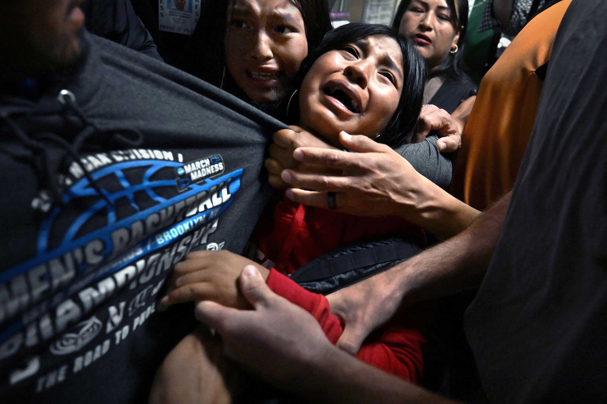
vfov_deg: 64.5
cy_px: 202
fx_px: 320
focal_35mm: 19
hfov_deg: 86.9
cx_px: 304
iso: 8000
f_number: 2.8
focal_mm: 19
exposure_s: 1/320
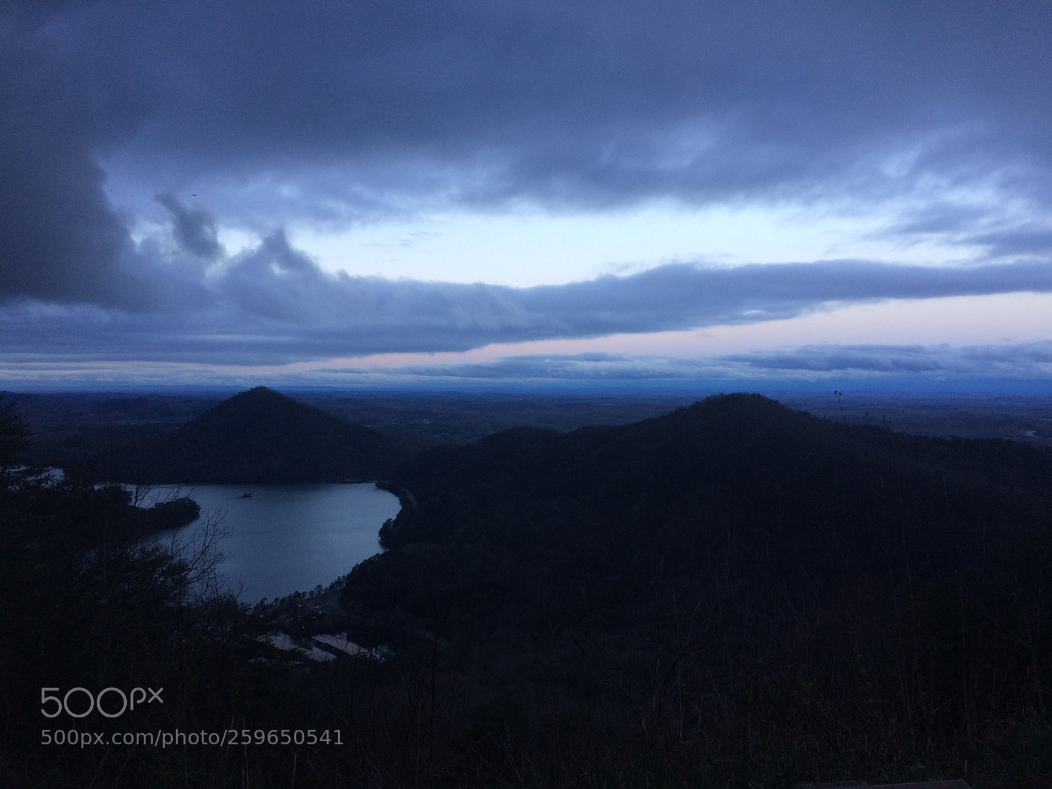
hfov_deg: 61.7
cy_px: 394
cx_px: 526
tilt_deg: -2.2
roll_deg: +0.5
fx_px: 881
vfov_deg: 48.2
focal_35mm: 29
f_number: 2.2
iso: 32
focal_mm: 4.15
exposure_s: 1/60
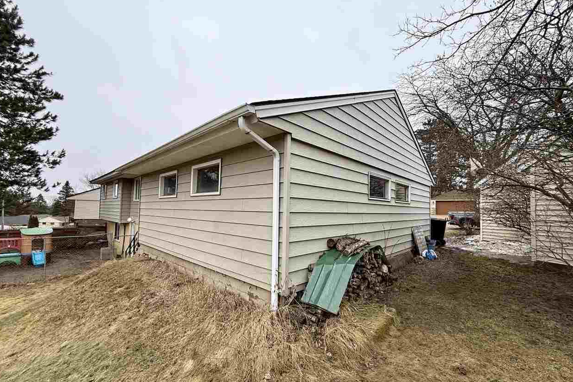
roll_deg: -1.3
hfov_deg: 100.4
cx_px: 289
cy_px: 201
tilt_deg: +3.1
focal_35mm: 15
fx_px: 239
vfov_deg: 77.2
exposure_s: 1/231
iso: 64
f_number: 2.2
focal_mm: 2.22
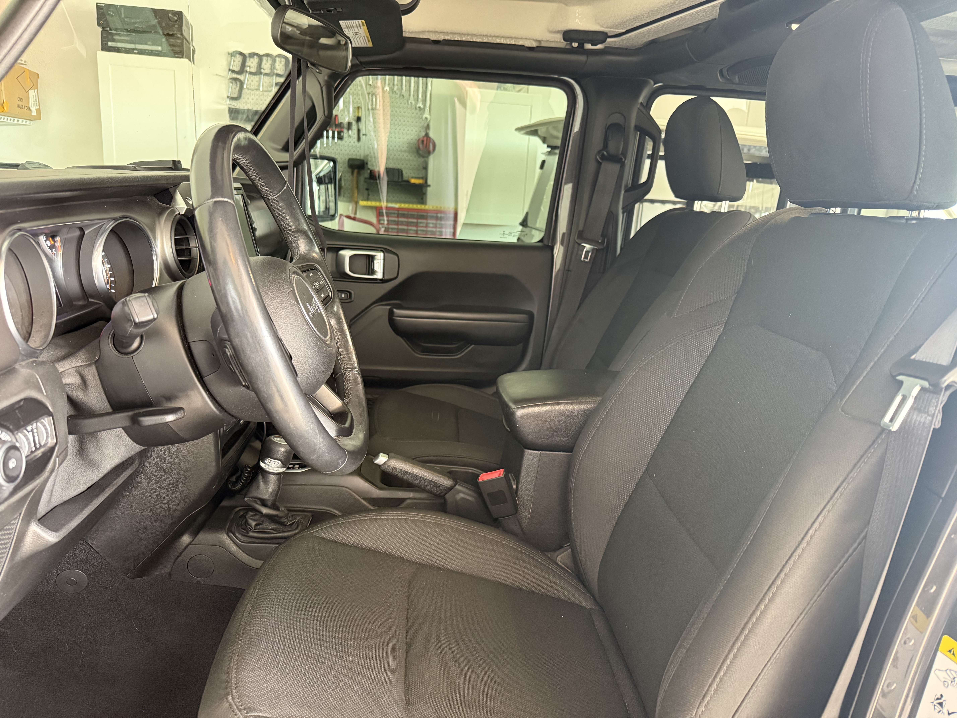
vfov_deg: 56.8
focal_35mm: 24
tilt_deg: -14.6
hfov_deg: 71.6
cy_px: 359
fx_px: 664
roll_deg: -3.7
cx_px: 478
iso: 640
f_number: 1.78
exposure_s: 1/60
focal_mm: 6.76
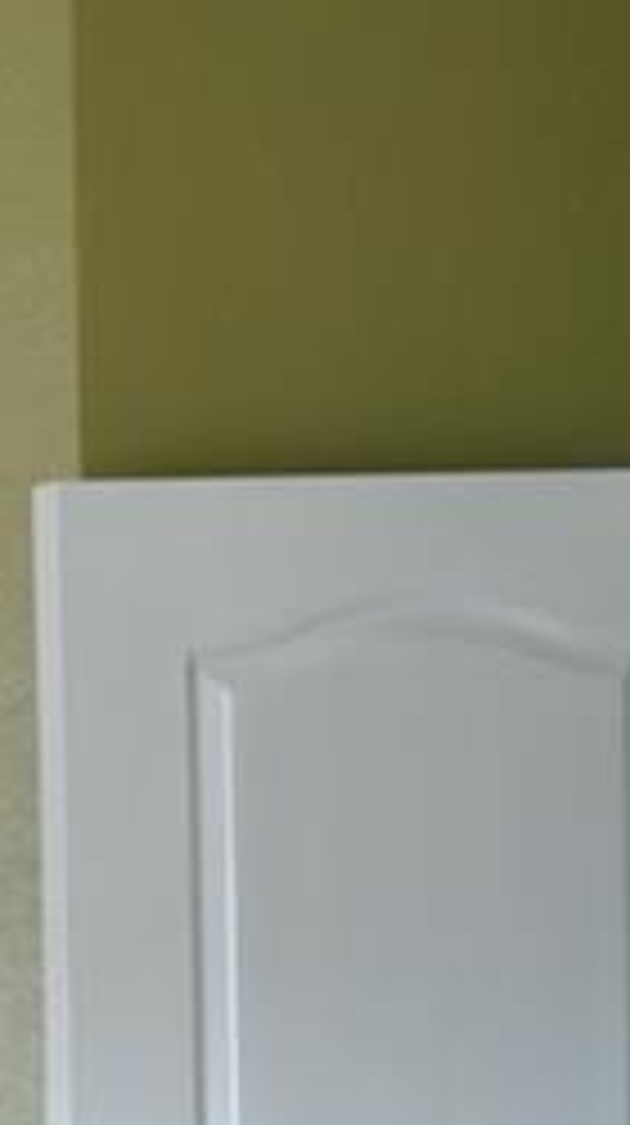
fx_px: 2801
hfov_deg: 8.4
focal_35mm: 94
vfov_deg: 22.1
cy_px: 1062
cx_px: -1732
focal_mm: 14
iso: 400
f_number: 5
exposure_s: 1/100
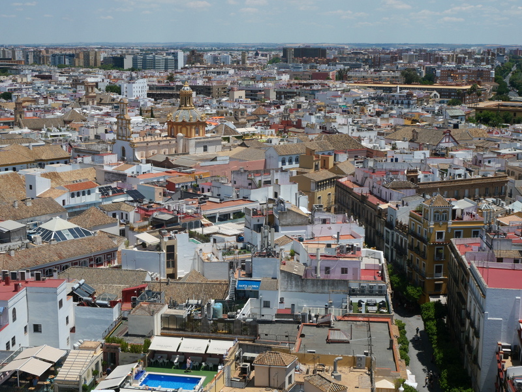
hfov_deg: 36.8
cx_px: 261
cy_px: 196
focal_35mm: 52
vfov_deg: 28.0
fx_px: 784
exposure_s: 1/500
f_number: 11
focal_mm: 26
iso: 200
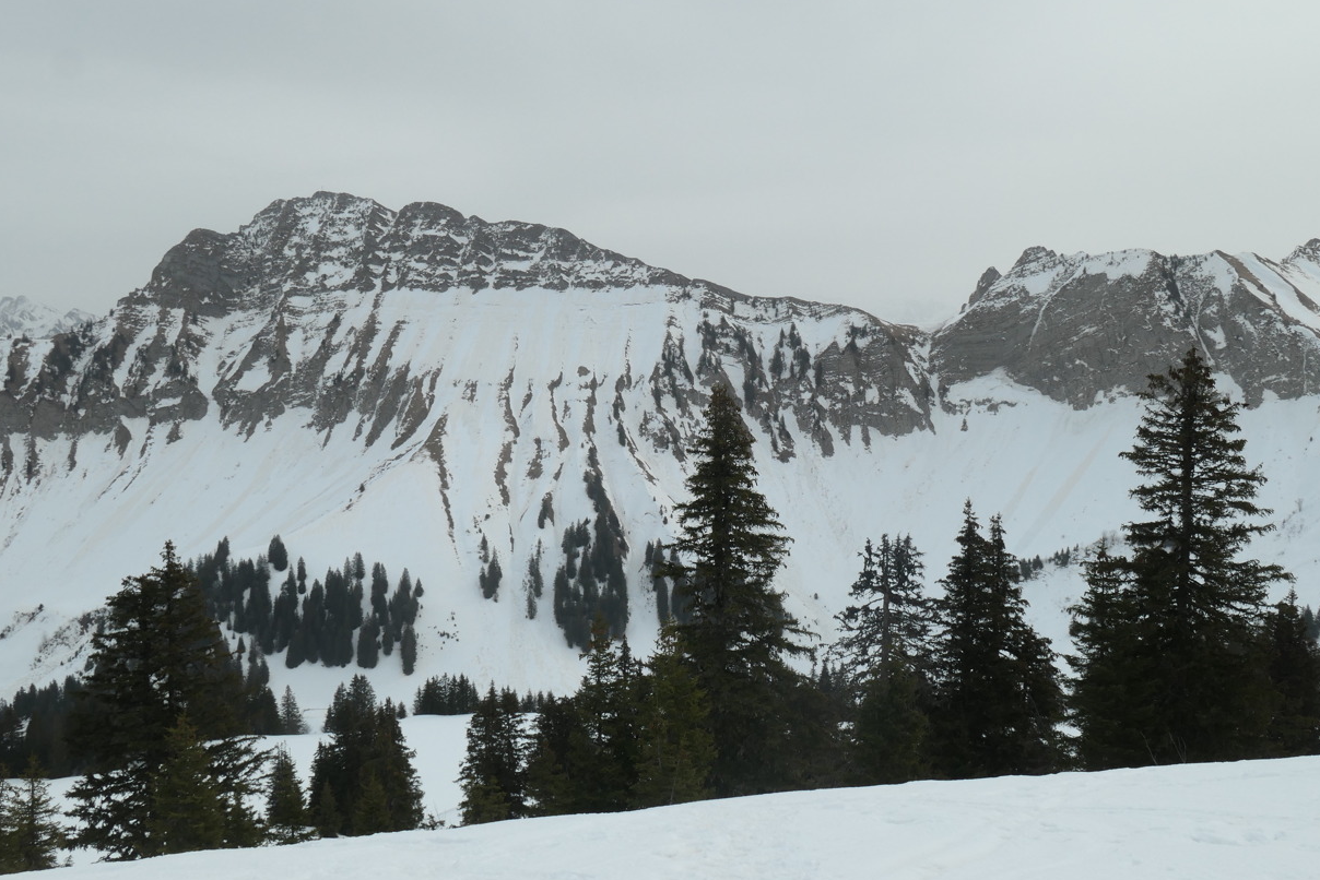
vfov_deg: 36.9
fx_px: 1320
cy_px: 453
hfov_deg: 53.1
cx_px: 669
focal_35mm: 36
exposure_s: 1/1000
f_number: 6.3
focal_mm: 10.6
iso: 200
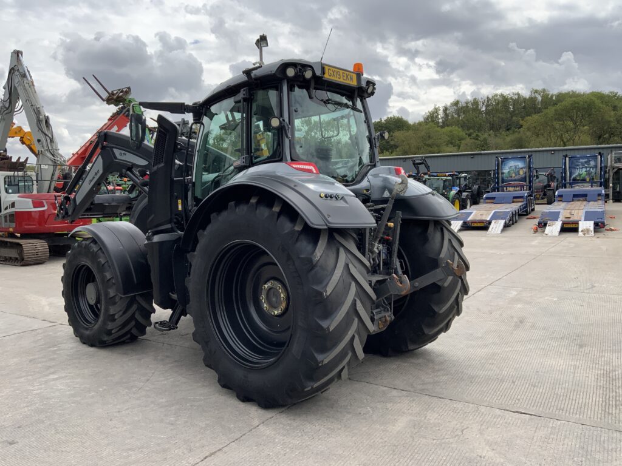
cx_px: 311
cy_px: 233
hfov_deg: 61.7
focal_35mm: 29
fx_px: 521
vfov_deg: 48.2
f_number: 1.8
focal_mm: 3
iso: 16
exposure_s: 1/1534
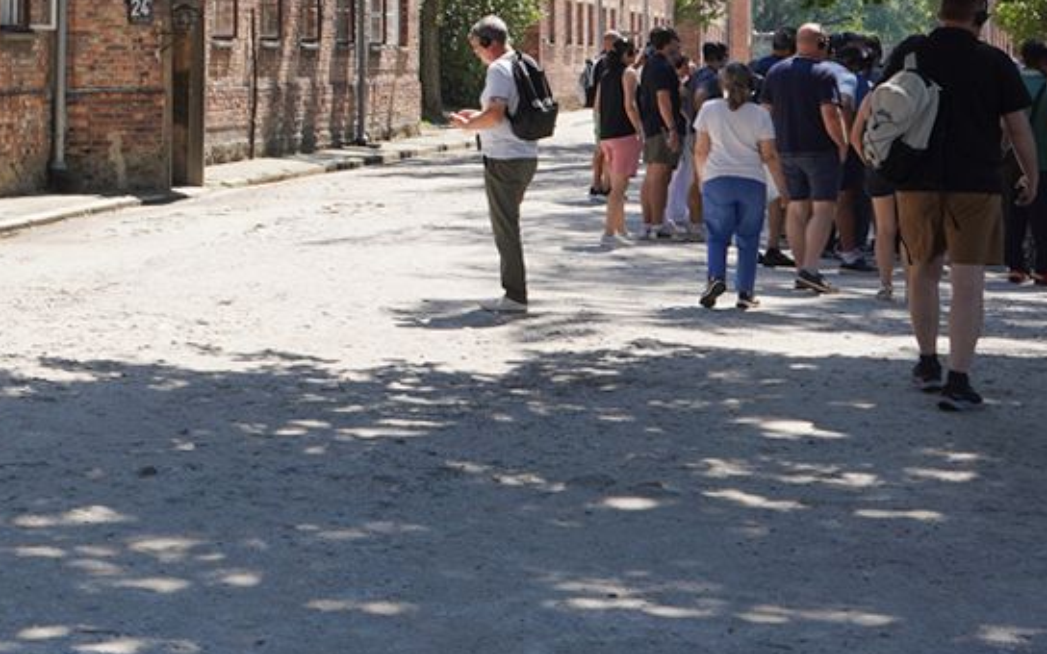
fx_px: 2568
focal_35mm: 90
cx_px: -139
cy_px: -21
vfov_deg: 14.3
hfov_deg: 21.7
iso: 100
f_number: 10
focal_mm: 24
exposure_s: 1/100
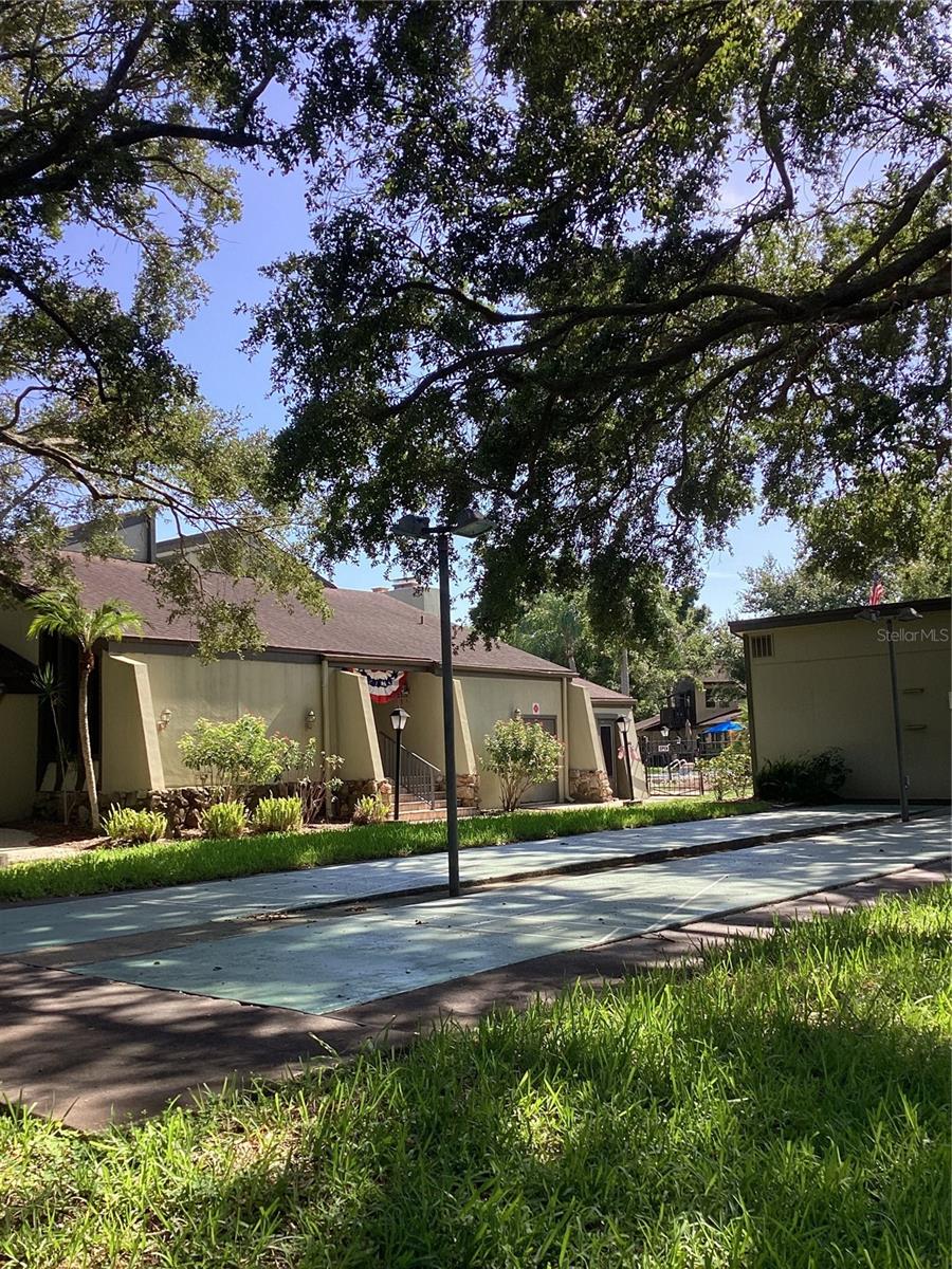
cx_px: 476
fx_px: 1137
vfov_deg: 58.4
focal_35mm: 31
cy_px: 634
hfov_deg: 45.4
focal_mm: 3.3
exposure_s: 1/318
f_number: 2.4
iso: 25
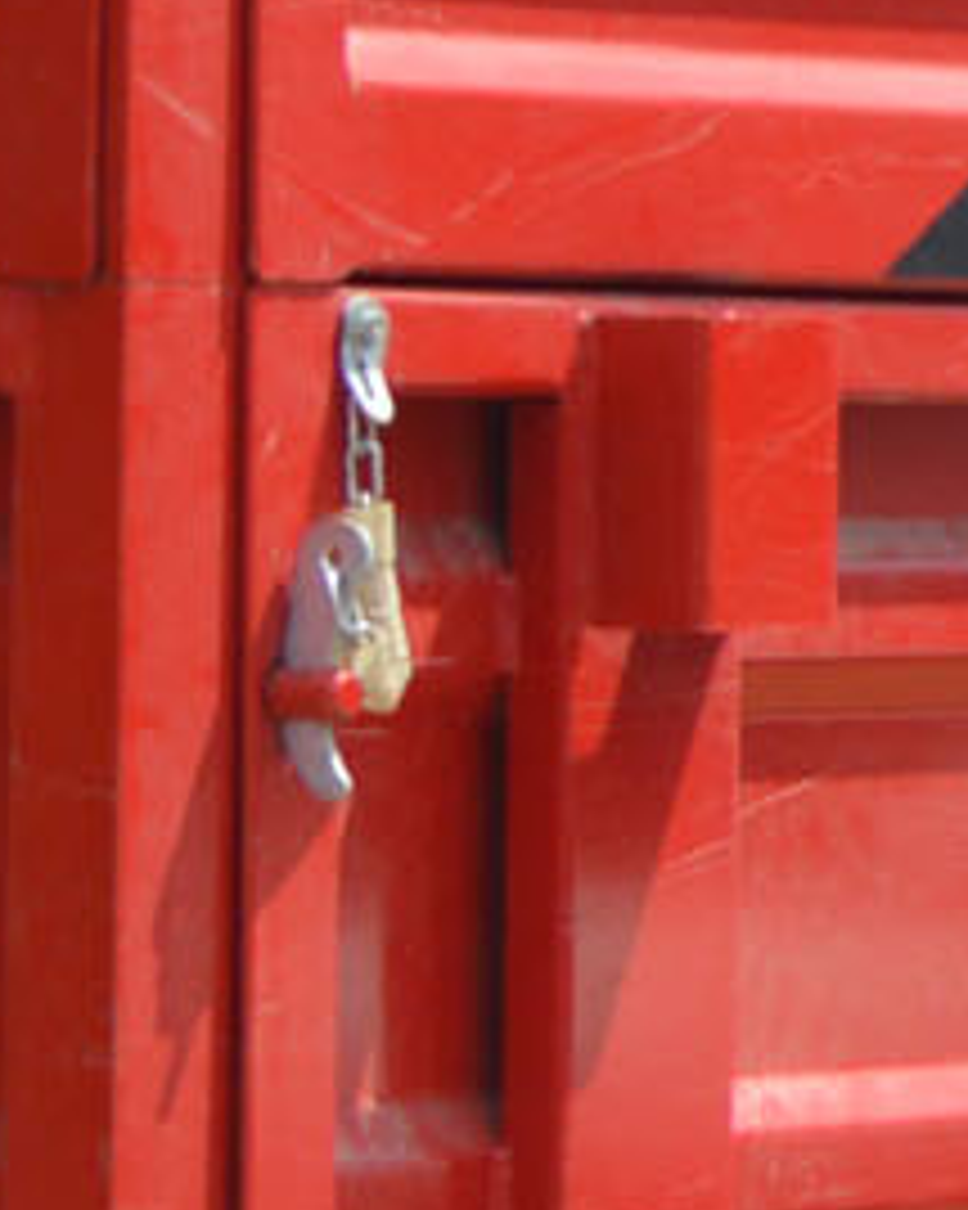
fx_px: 11717
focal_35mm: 327
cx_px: 5202
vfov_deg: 5.9
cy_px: 553
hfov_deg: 4.1
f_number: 9
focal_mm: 22
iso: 100
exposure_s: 1/320
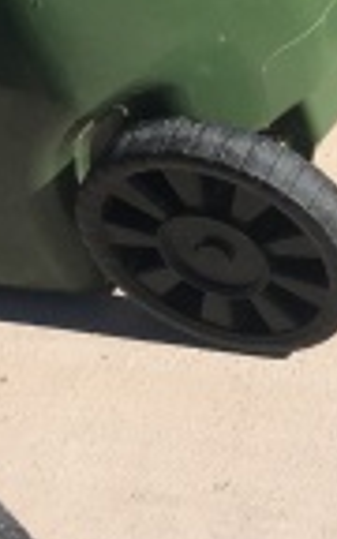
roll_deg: +6.1
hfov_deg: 8.5
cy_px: -258
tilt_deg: -35.4
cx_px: 869
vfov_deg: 14.3
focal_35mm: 137
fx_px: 2013
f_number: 2.2
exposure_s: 1/2331
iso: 25
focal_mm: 4.15
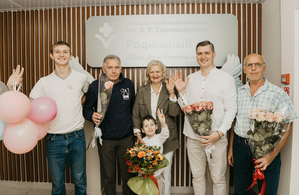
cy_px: 95
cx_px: 148
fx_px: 208
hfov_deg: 71.4
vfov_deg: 50.3
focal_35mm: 25
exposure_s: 1/160
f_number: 4
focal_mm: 24
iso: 160
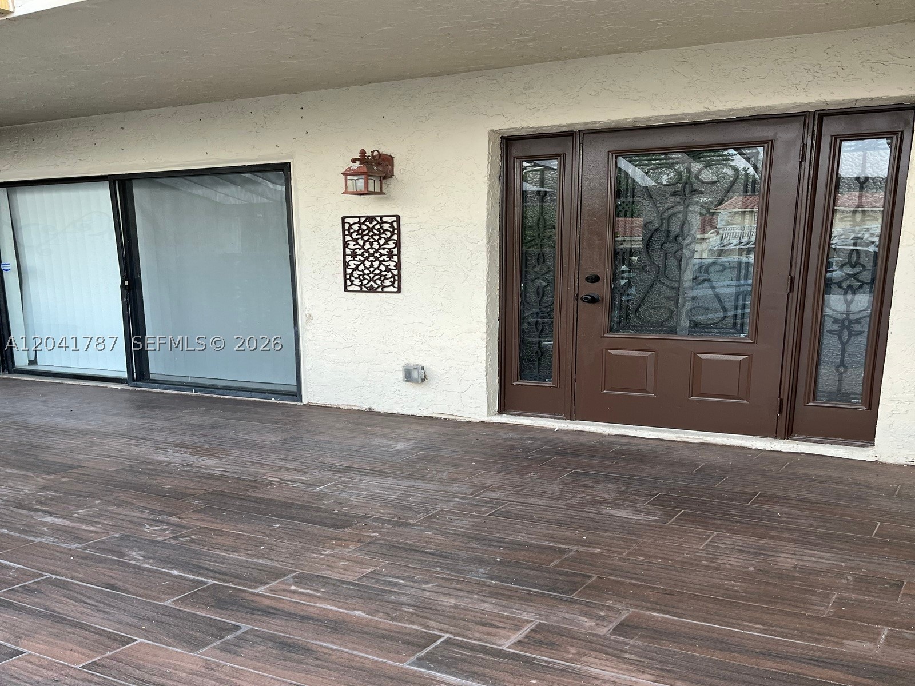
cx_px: 458
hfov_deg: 67.3
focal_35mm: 26
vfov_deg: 53.1
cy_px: 343
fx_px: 687
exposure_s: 1/121
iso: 100
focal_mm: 5.1
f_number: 1.6
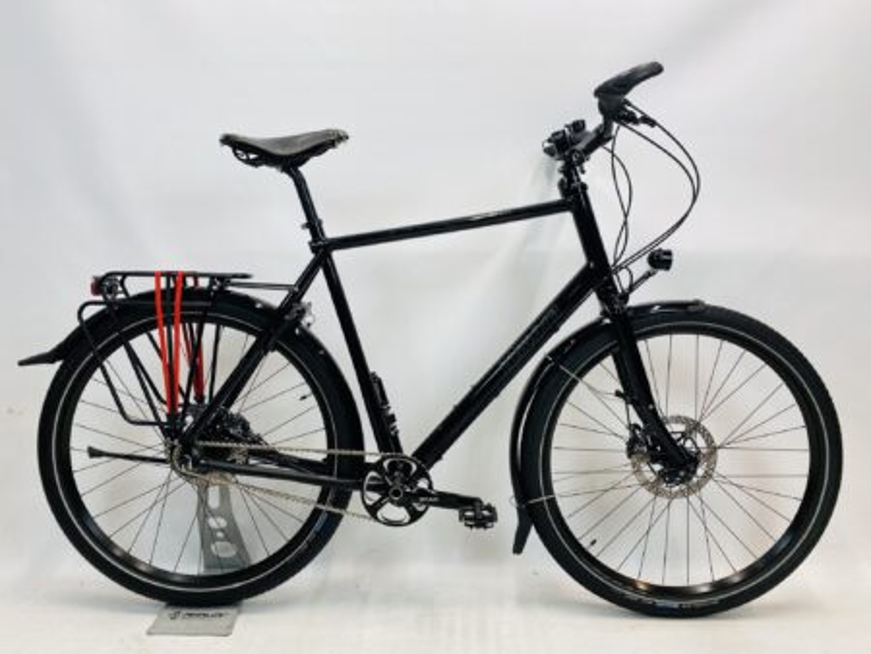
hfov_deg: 67.3
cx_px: 436
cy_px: 327
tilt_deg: -7.9
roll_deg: +0.0
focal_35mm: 26
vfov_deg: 53.1
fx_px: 655
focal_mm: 4.25
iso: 50
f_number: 1.8
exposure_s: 1/100
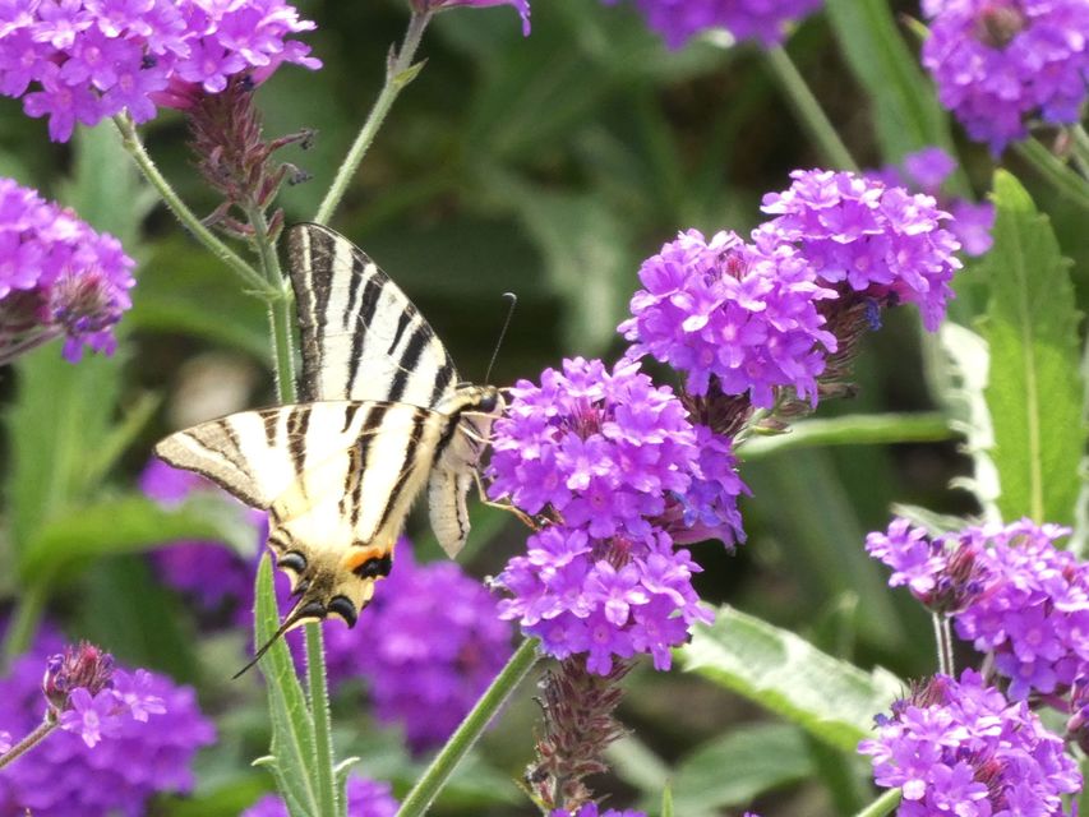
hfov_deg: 3.2
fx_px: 19571
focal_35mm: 622
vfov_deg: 2.4
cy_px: 408
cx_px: 544
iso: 400
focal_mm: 111.5
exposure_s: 1/250
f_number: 5.6
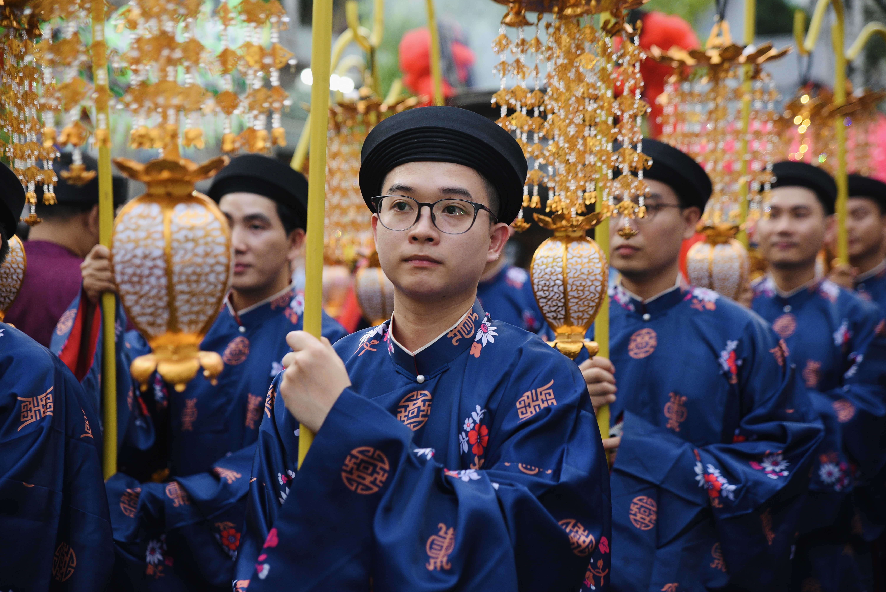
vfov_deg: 19.5
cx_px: 443
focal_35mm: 70
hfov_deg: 28.8
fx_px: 1723
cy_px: 296
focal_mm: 70
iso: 640
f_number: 3.2
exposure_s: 1/125
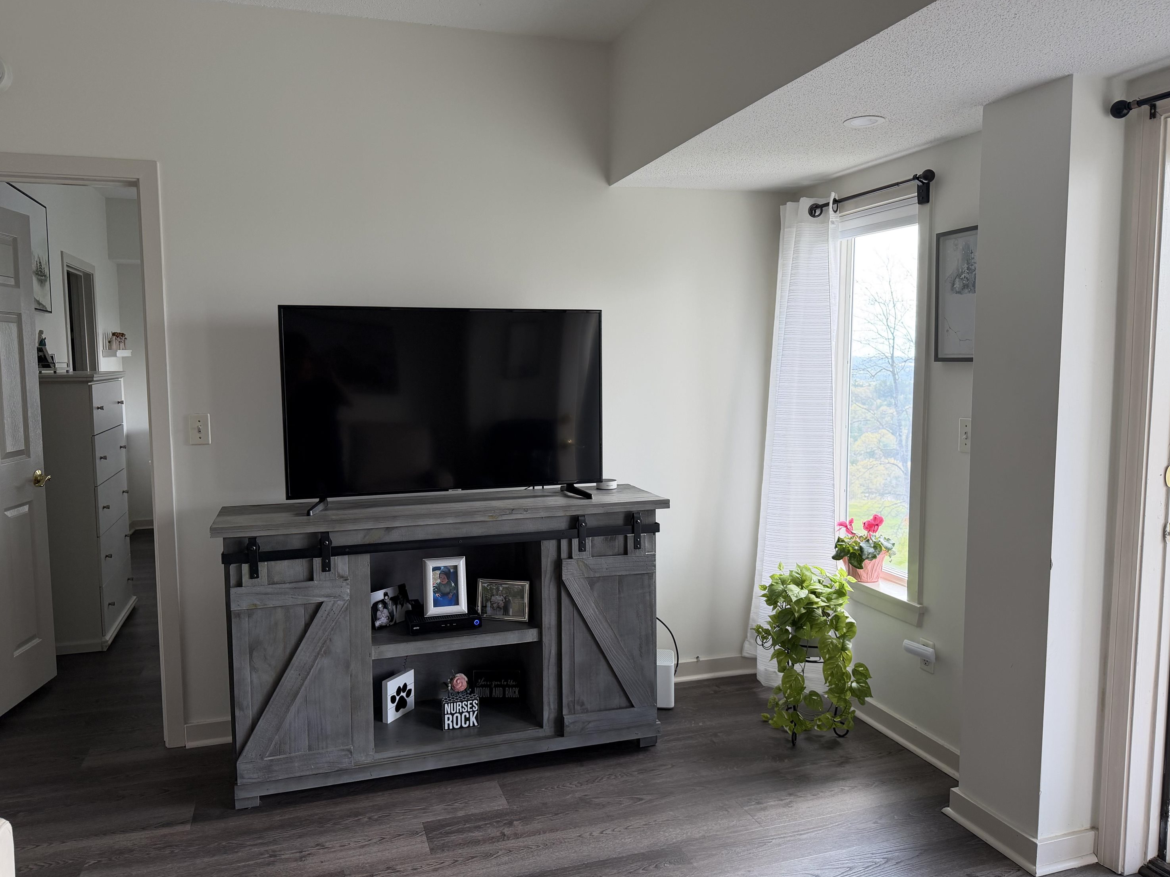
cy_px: 434
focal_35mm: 25
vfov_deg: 54.9
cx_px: 578
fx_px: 845
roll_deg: -0.1
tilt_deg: -5.3
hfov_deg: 69.4
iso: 100
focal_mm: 6.76
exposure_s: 1/161
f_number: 1.78
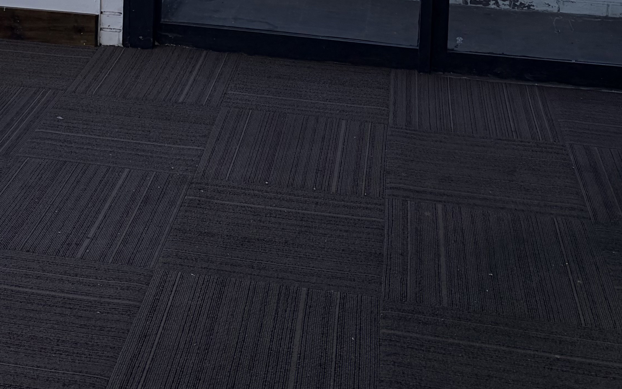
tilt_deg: -6.7
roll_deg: -1.5
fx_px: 1187
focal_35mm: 70
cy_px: -187
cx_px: 128
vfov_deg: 16.9
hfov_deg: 28.8
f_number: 1.6
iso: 50
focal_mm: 5.96
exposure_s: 1/3125
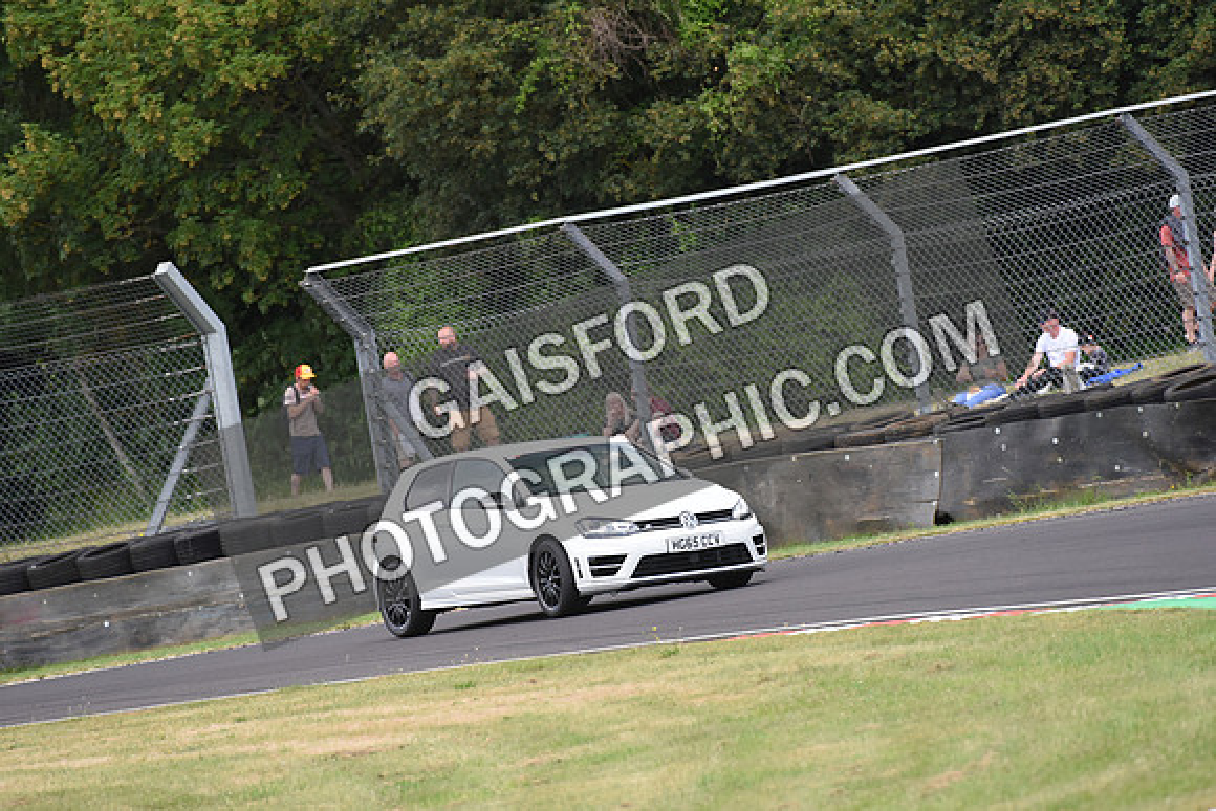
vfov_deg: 3.4
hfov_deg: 5.2
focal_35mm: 400
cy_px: 406
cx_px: 608
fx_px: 13514
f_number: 5.6
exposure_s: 1/1000
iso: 1800
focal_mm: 400
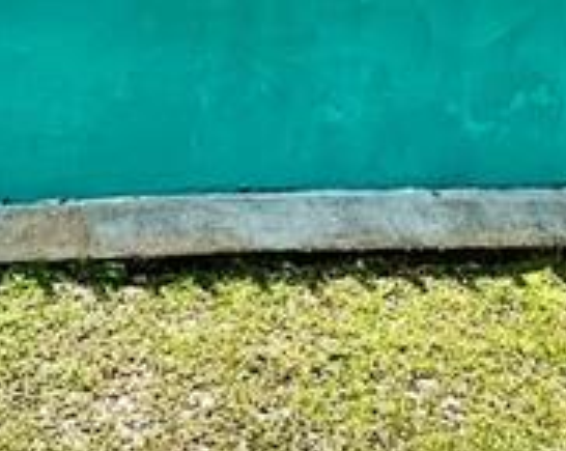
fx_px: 1288
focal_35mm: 77
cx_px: 286
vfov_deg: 16.9
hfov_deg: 24.8
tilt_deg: +1.7
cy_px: -327
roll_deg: -2.2
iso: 50
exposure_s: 1/2882
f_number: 2.2
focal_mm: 2.22
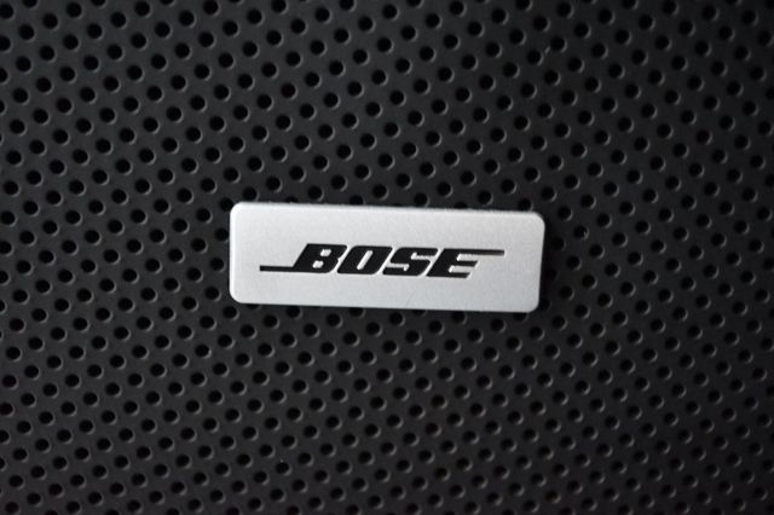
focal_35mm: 60
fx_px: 1289
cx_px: 387
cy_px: 258
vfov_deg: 22.6
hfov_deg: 33.4
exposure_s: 1/60
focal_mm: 40
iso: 7200
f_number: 5.3
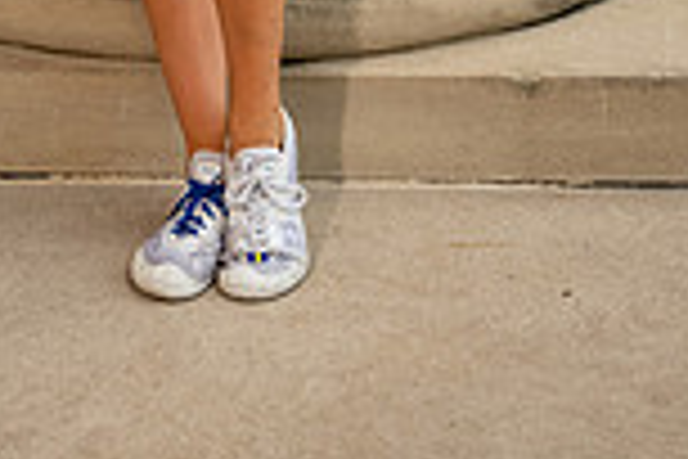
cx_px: 191
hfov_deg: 19.7
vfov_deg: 11.6
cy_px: -531
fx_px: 1968
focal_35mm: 103
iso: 400
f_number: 5
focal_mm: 35
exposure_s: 1/800
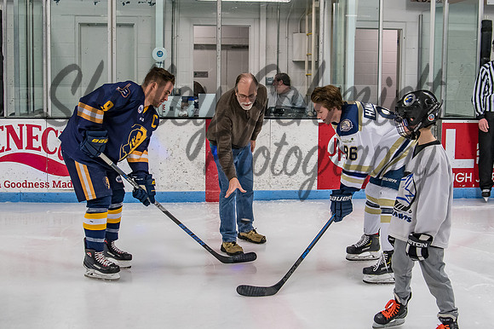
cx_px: 246
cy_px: 137
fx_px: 682
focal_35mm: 50
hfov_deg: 39.8
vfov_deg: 27.0
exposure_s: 1/250
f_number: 4.5
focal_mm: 28
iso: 1250
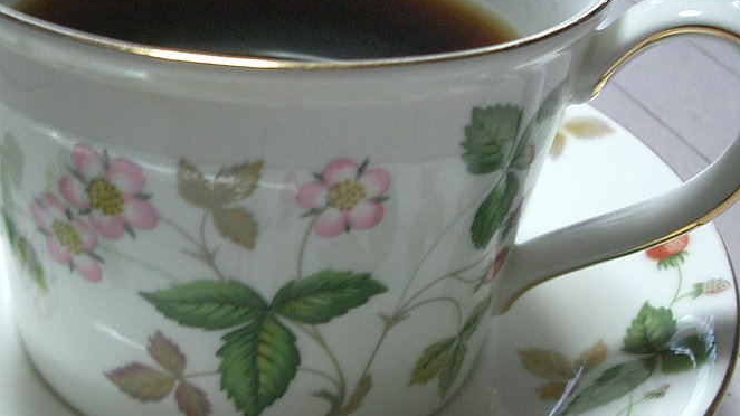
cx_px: 267
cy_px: 253
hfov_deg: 35.2
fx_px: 1157
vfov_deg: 20.3
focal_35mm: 59
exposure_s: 1/13
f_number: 2.6
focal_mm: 5.8
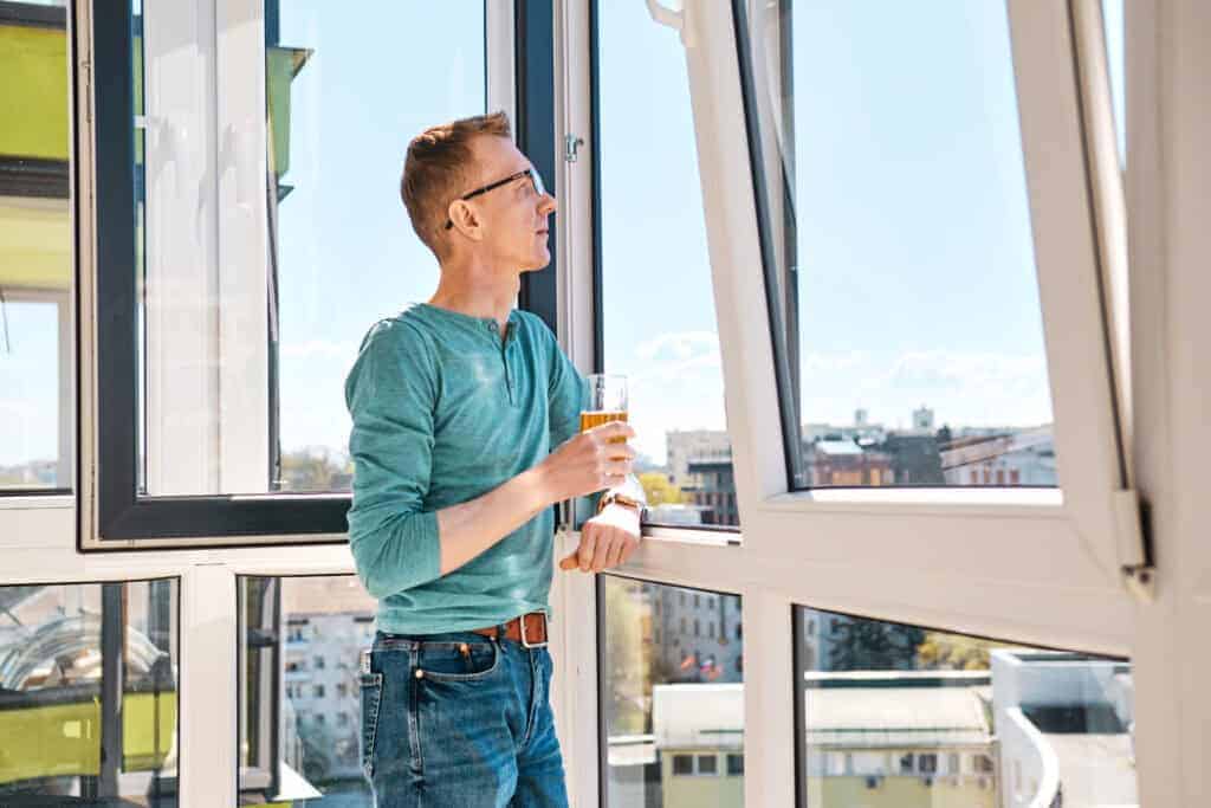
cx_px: 606
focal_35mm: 50
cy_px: 404
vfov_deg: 27.0
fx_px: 1682
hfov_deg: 39.6
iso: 160
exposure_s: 1/2500
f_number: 2.8
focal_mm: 33
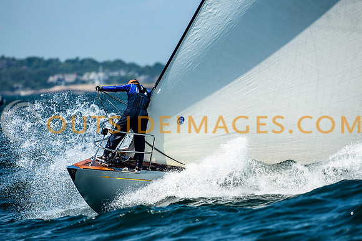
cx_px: 171
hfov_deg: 4.2
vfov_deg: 2.8
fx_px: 4924
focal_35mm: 490
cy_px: 114
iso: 400
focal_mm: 310
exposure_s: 1/3200
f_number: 5
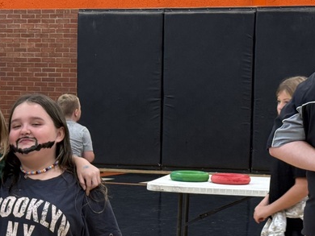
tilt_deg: -8.6
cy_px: 239
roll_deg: -0.5
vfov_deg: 11.6
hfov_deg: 15.5
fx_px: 1147
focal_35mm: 126
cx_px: 66
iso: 80
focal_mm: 6.76
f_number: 1.78
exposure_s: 1/60
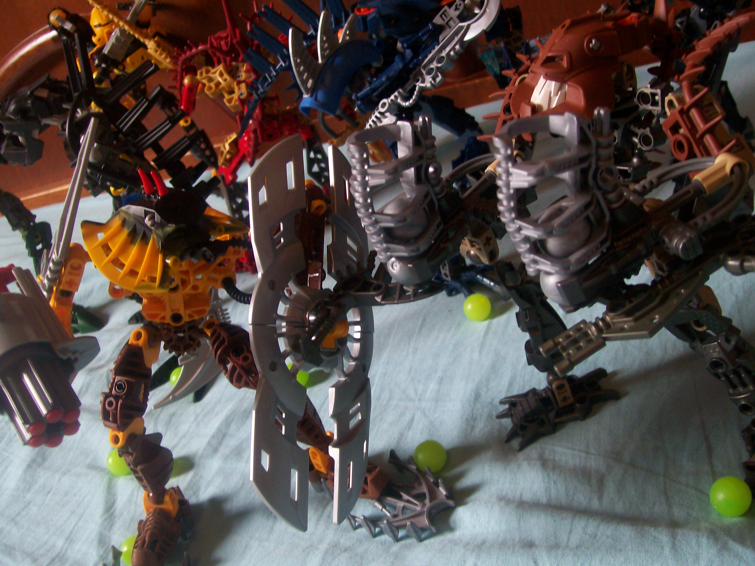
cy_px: 283
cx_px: 378
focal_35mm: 36
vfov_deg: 39.7
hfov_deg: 51.4
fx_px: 785
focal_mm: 6
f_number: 2.7
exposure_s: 1/32
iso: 91
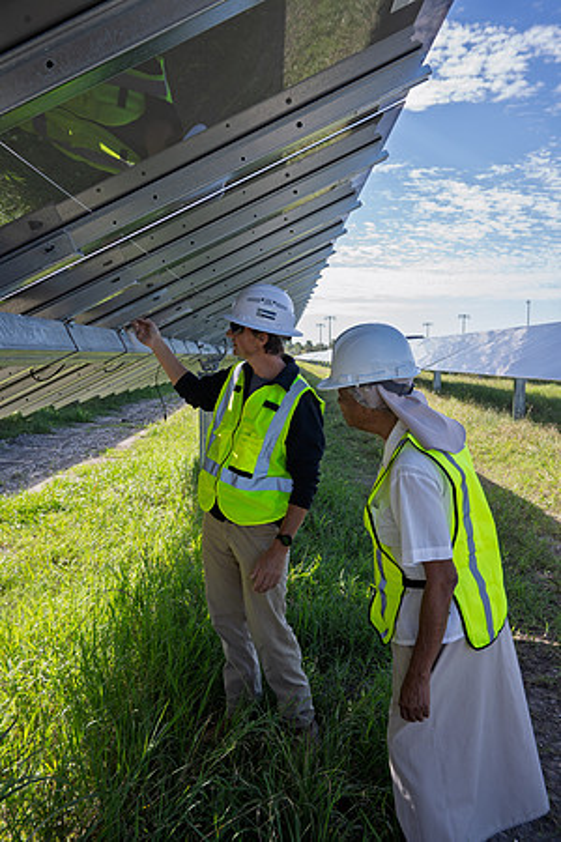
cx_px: 280
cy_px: 421
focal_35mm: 28
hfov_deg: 46.4
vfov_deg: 65.5
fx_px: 654
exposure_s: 1/200
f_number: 7.1
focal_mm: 28
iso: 200
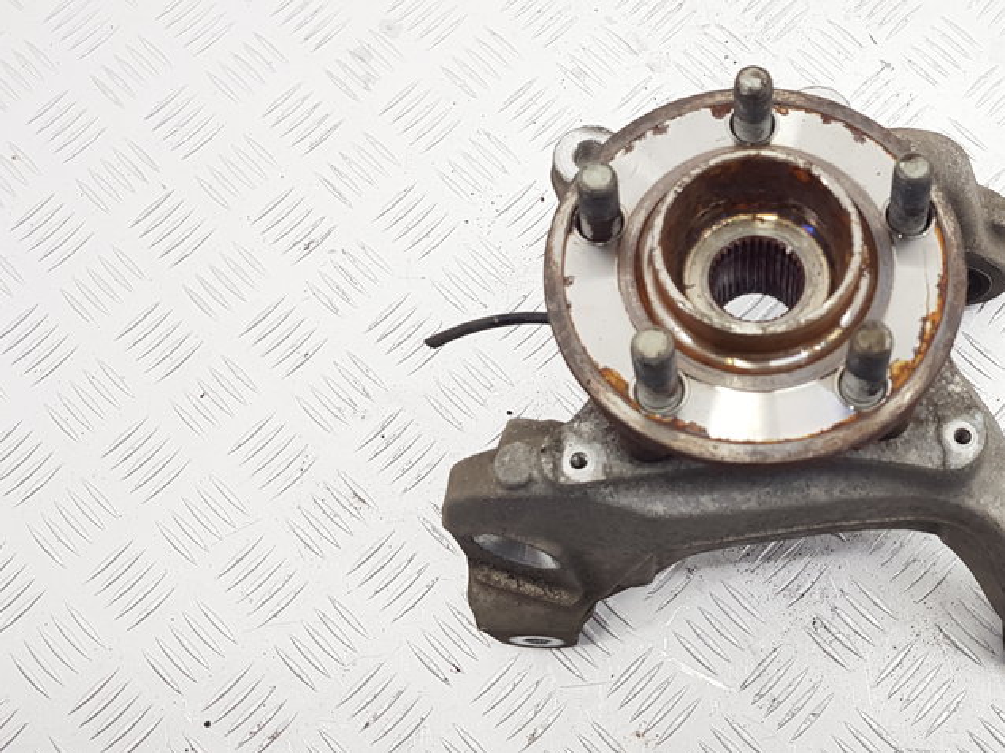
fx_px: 1219
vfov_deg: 34.3
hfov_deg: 42.9
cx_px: 797
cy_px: 330
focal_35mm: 42
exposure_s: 1/100
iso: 80
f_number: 1.7
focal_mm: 4.2
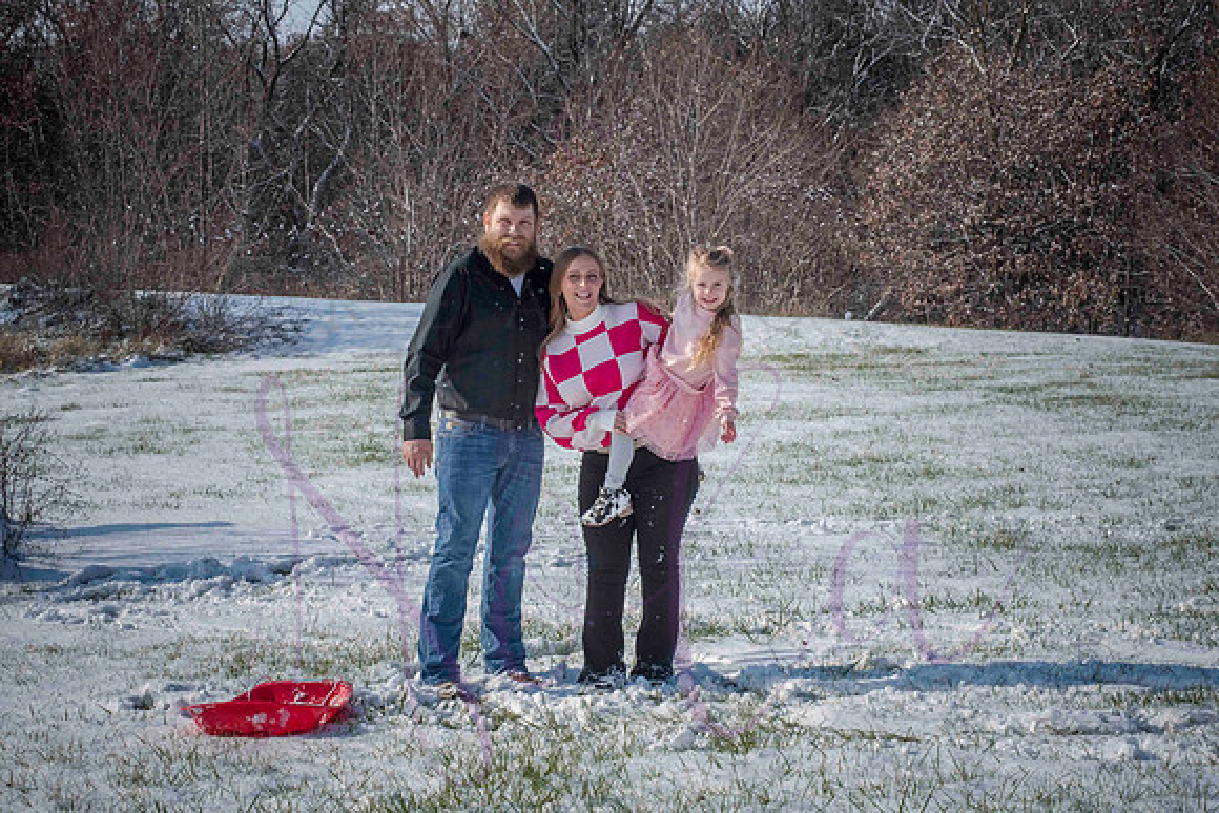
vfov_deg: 17.1
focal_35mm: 80
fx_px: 2709
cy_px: 406
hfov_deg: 25.4
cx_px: 610
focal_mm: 80
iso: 640
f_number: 14
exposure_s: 1/1000
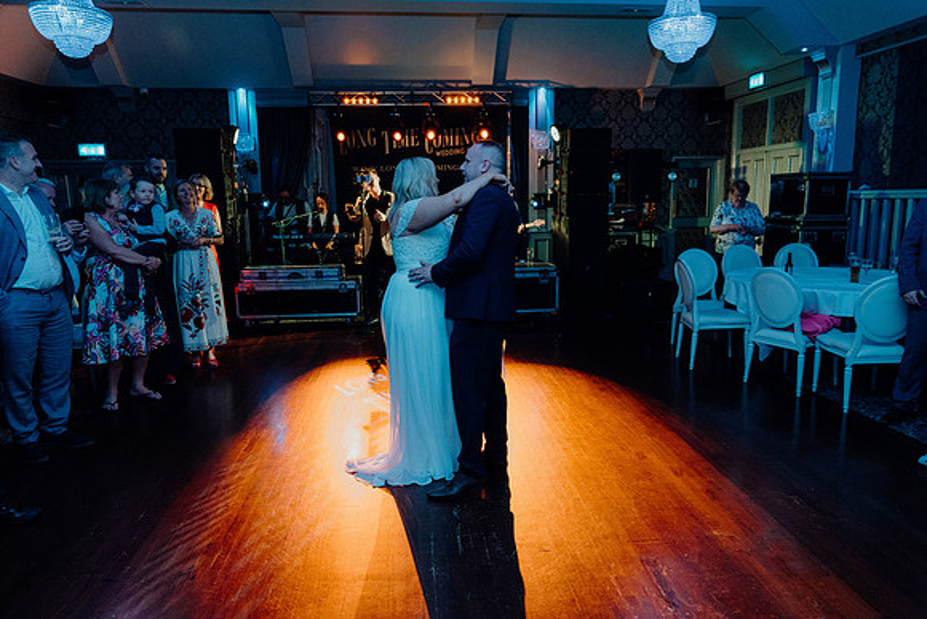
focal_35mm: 25
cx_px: 464
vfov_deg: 51.3
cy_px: 310
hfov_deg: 71.5
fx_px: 644
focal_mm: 25
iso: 2500
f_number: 3.5
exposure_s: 1/160
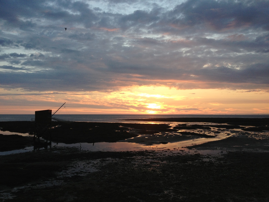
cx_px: 134
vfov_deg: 40.7
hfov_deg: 52.6
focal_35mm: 35
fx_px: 272
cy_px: 101
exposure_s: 1/225
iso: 50
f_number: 2.4
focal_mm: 4.28
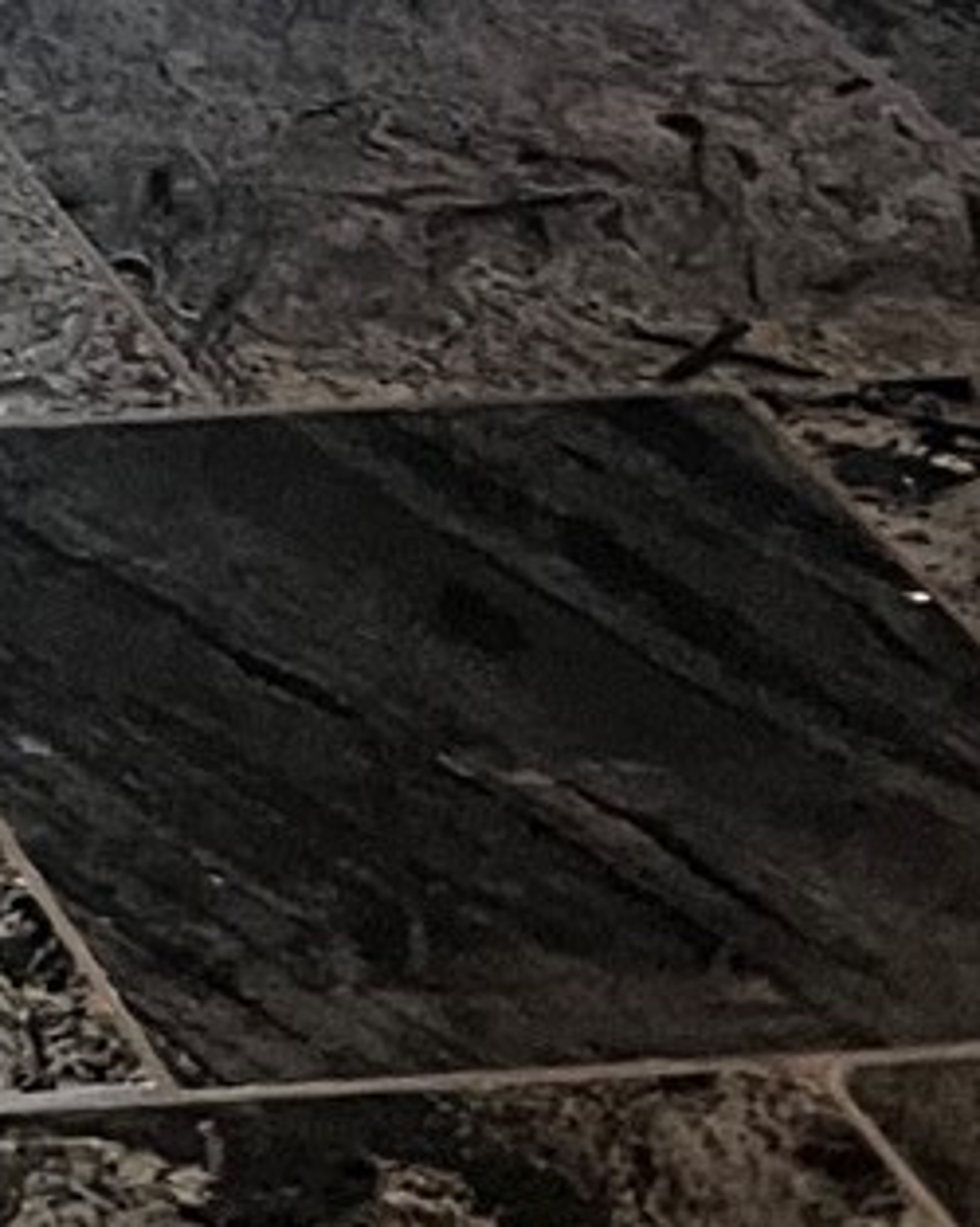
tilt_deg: -10.4
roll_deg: +0.1
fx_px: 6024
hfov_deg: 8.4
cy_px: -1639
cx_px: -1521
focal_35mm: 166
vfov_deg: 10.2
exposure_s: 1/60
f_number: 1.5
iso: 320
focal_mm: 5.7
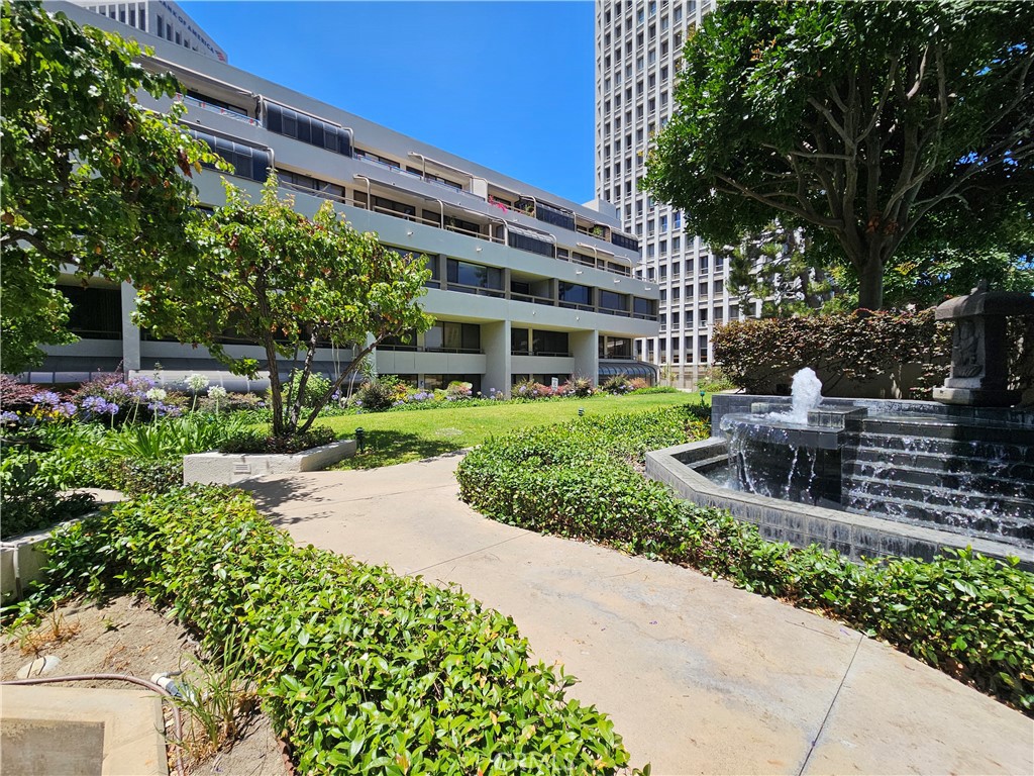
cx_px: 517
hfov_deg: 106.2
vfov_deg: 89.9
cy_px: 388
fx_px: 388
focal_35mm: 13
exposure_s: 1/1936
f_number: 2.2
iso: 50
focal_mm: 2.2
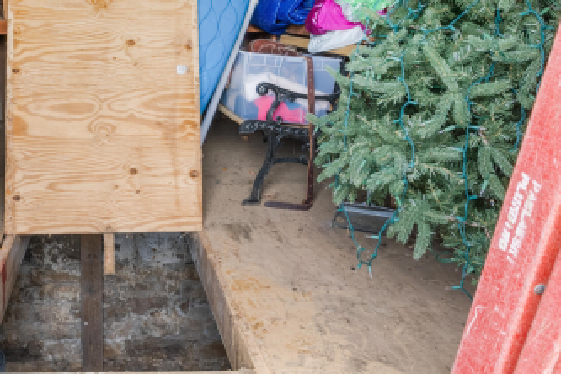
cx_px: 107
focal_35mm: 36
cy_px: 98
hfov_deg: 49.8
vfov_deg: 36.1
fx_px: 561
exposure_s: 2.5
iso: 400
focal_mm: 16
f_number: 11
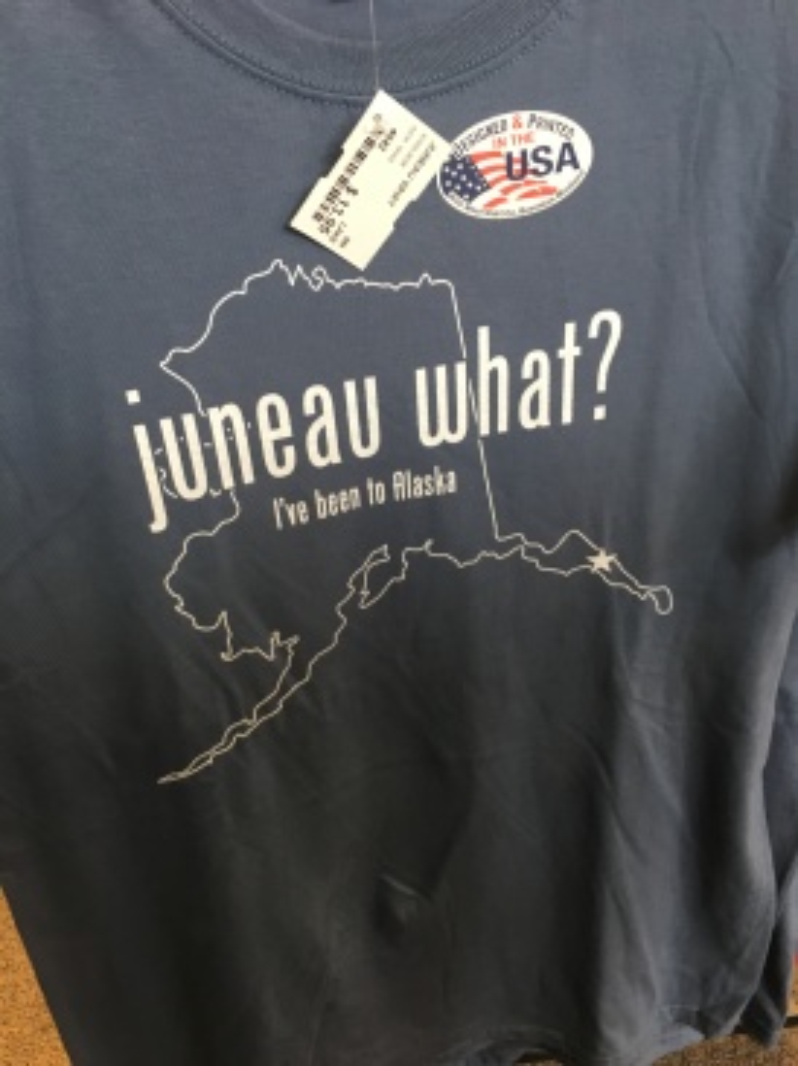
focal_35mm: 29
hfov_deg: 48.2
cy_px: 533
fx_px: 892
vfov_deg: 61.7
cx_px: 399
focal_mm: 4.15
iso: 64
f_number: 2.2
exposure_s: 1/30
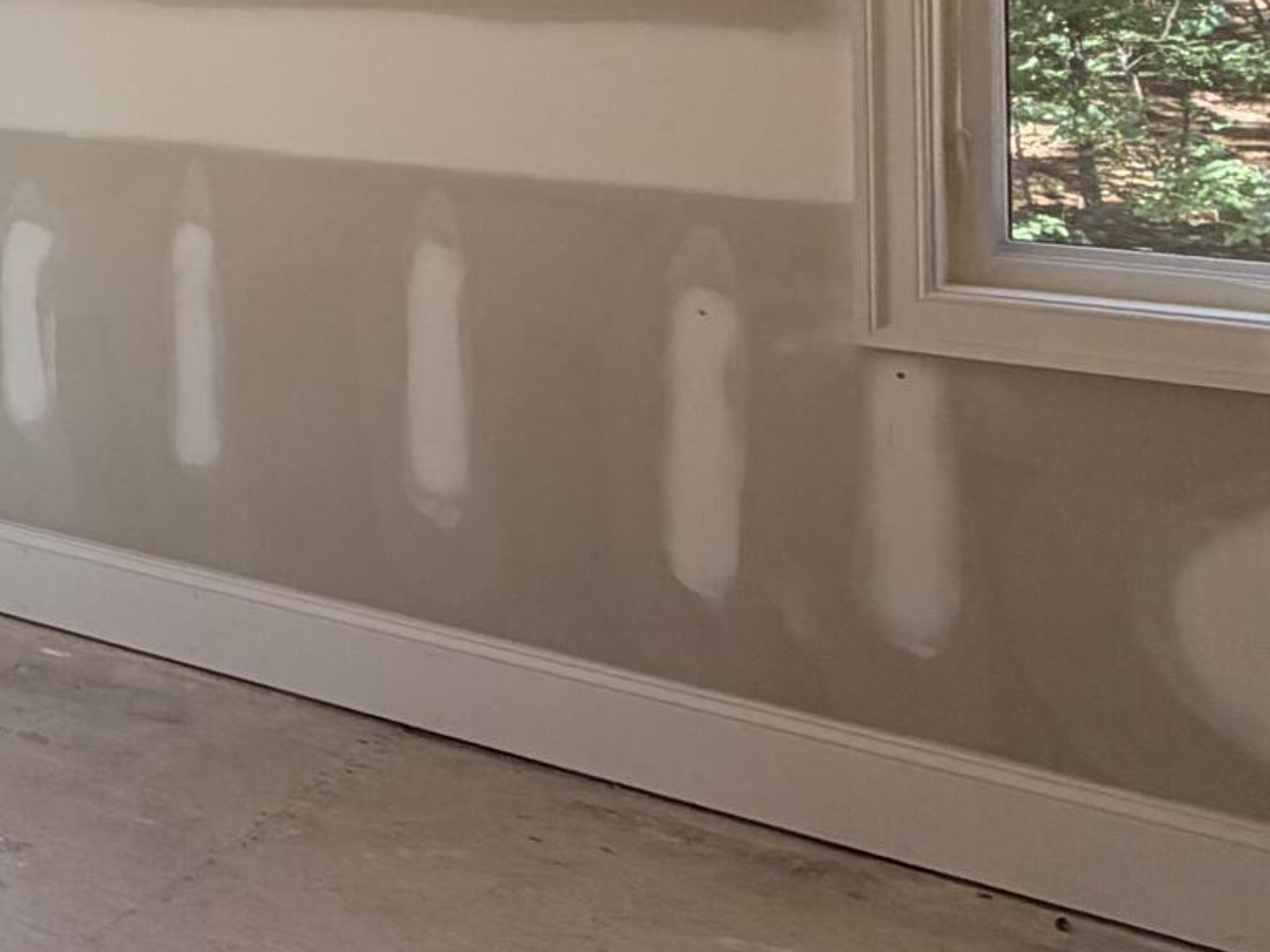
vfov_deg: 24.8
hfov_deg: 26.3
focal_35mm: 55
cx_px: -598
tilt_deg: -1.2
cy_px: -80
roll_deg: +1.8
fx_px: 2018
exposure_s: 1/168
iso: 64
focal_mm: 2.22
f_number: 2.2
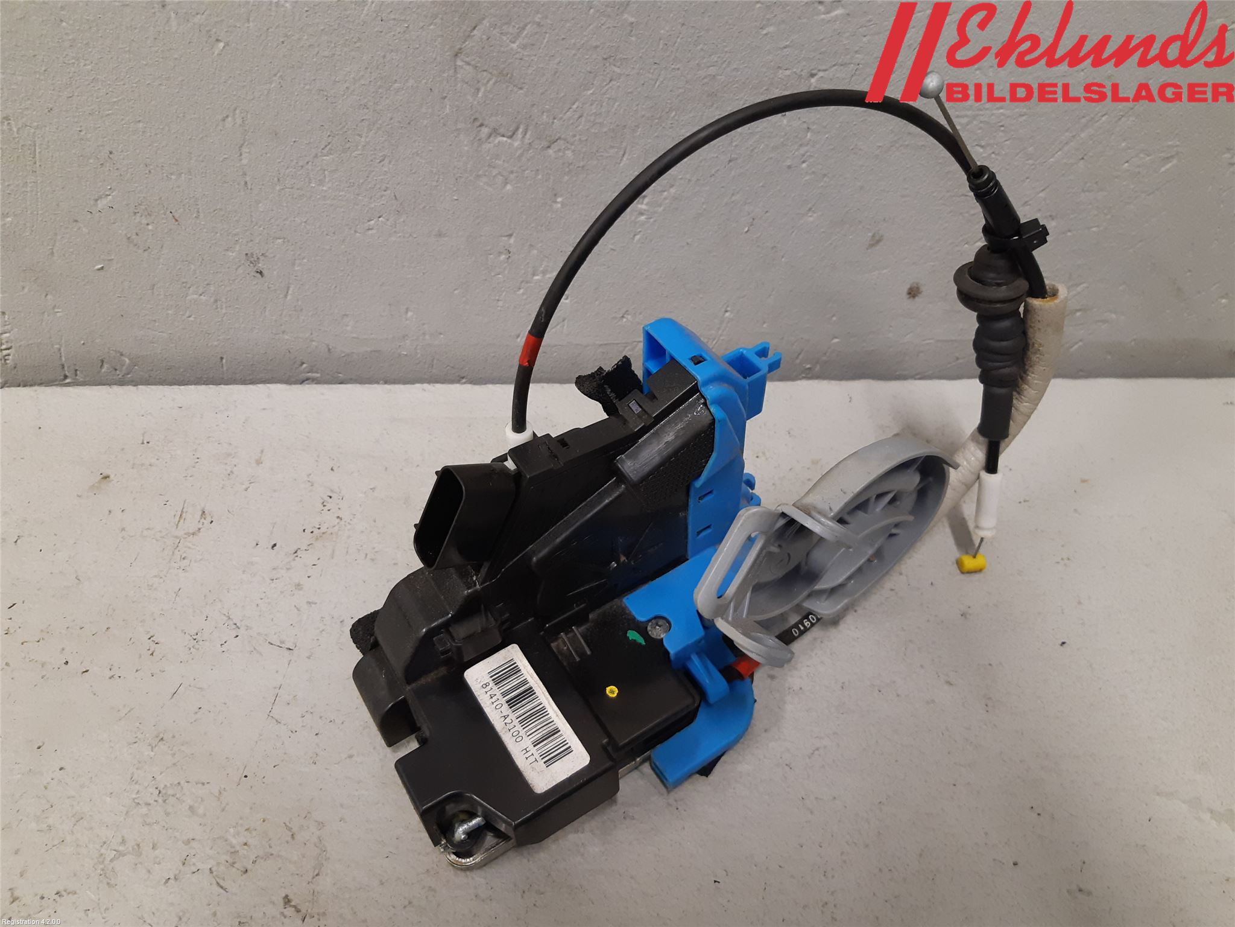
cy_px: 464
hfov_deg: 67.3
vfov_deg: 53.1
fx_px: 928
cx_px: 618
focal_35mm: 26
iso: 200
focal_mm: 3.93
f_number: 1.7
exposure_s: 1/50
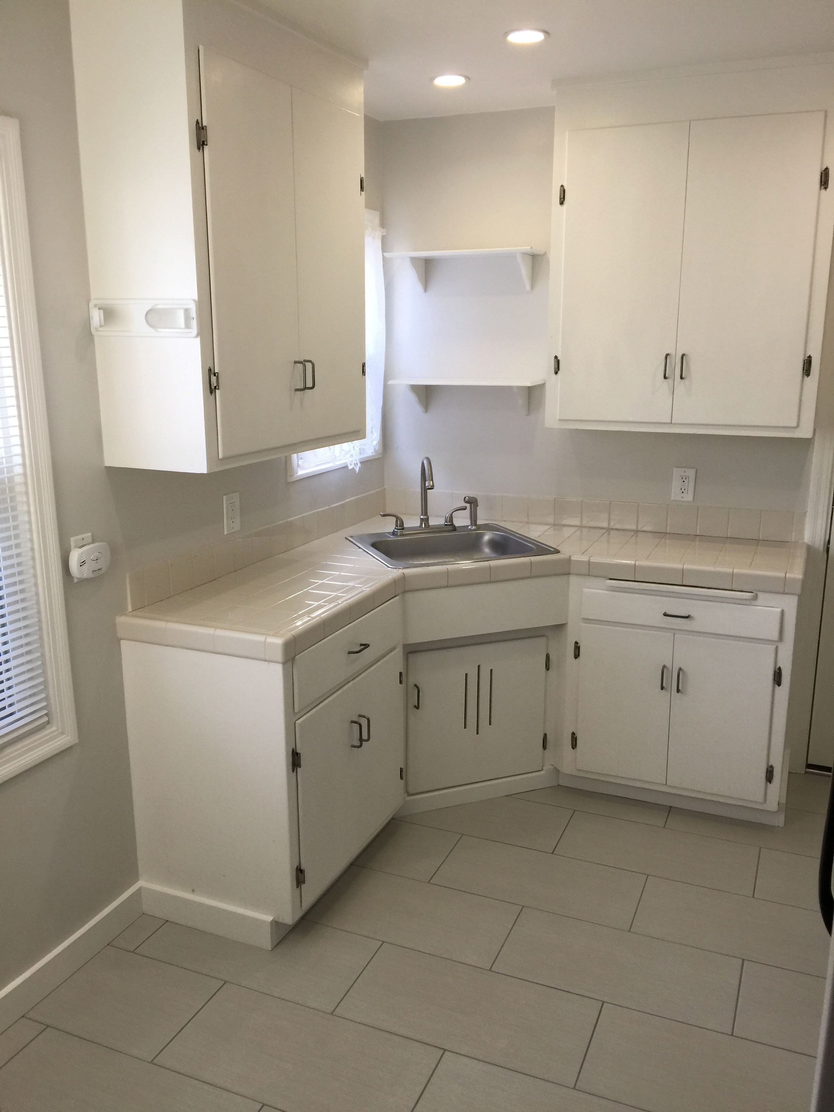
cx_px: 417
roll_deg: +0.9
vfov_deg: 61.7
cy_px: 556
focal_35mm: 29
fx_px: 932
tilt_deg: -12.4
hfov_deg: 48.2
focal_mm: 4.15
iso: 40
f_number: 2.2
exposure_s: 1/30
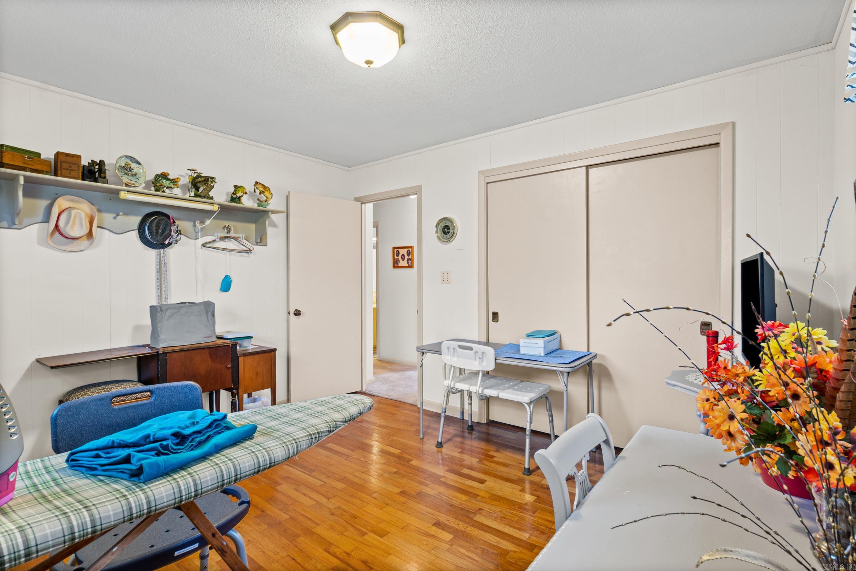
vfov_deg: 72.0
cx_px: 428
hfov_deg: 95.0
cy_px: 286
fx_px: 392
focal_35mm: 16
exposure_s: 1
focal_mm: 11
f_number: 9
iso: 250
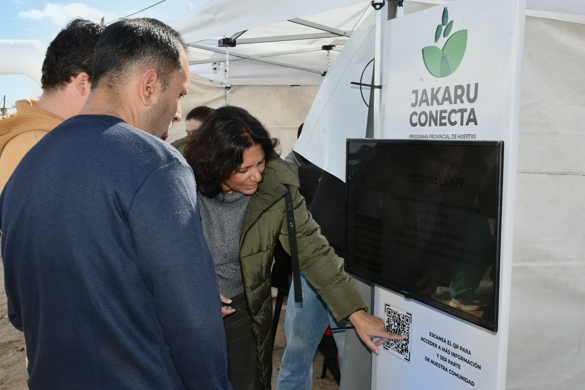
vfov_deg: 34.2
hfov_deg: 49.6
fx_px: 634
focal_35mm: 39
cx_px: 292
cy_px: 195
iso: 1000
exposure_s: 1/250
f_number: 18
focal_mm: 26
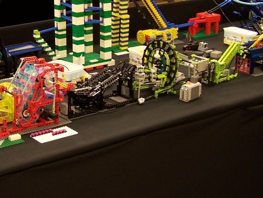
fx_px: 608
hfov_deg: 24.1
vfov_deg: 18.4
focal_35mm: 80
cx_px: 65
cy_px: 76
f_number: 2.8
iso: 80
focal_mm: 6.3
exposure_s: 1/2
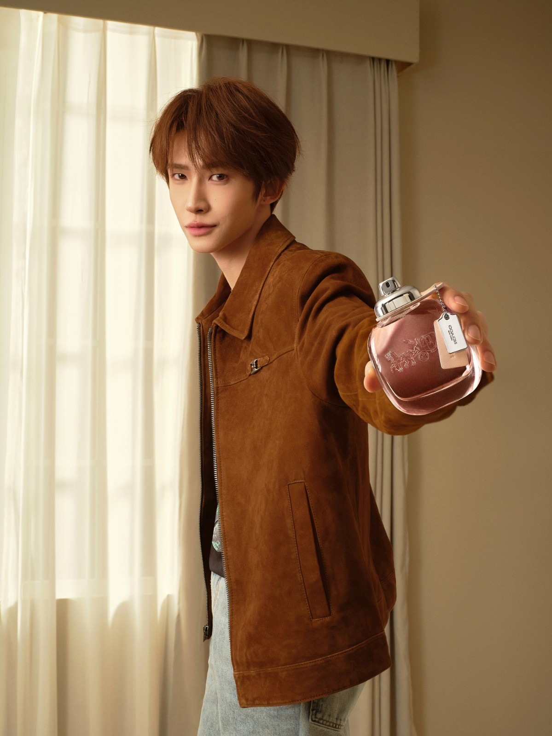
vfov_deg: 40.4
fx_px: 1000
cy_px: 368
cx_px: 276
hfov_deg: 30.9
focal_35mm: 47
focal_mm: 59.8
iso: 400
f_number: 11
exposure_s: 1/125
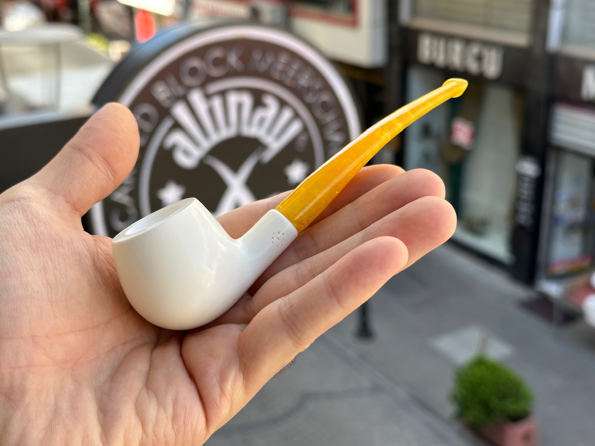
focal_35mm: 48
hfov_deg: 39.7
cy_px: 223
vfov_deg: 30.3
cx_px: 298
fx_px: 825
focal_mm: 6.86
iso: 64
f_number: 1.78
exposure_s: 1/422
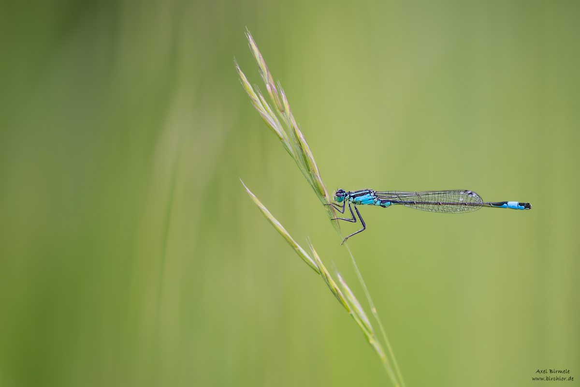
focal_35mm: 150
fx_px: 2416
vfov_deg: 9.1
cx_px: 290
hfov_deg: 13.7
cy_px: 194
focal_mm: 150
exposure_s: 1/250
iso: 100
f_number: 3.8
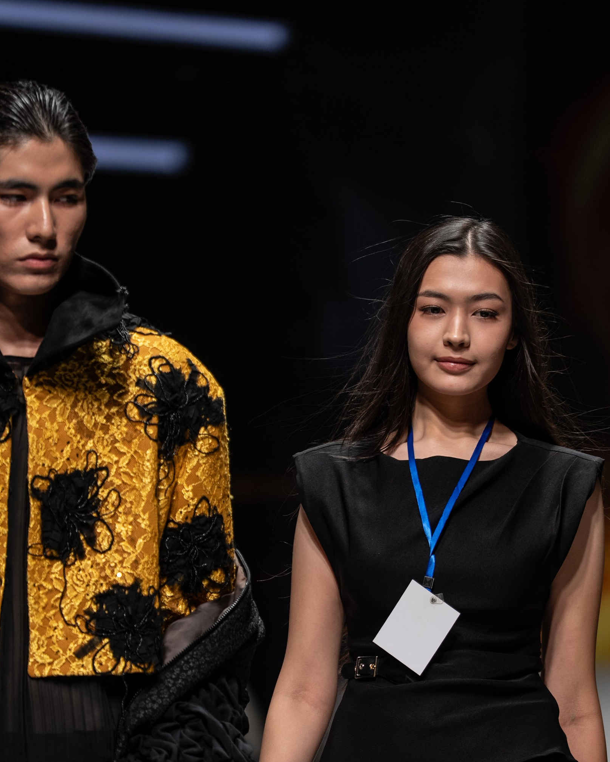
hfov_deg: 5.3
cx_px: 405
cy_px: 552
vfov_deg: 6.6
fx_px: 6612
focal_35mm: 293
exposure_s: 1/400
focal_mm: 163.8
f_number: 2.8
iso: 200
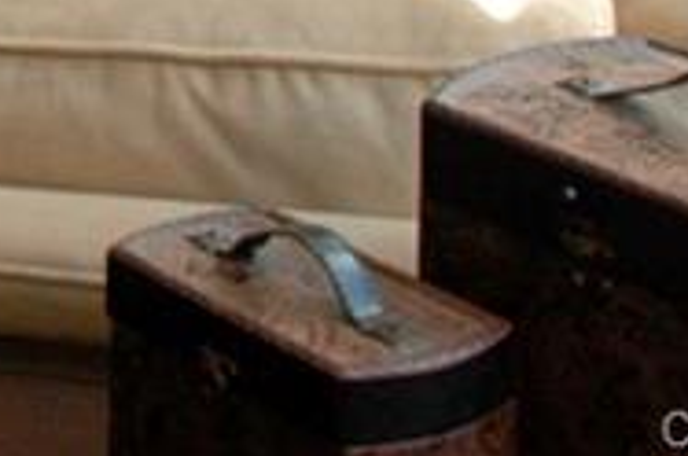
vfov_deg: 8.2
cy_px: -787
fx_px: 2824
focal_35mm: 148
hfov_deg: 11.9
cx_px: -824
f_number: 8
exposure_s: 1/30
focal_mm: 18
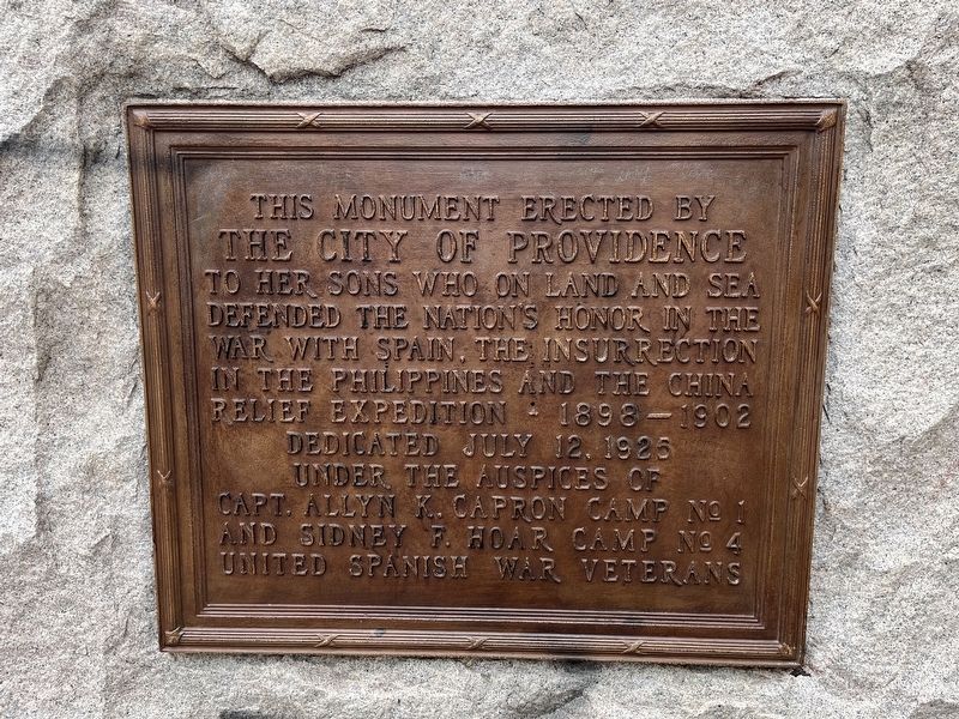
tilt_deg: -11.4
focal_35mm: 26
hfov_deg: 67.3
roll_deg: -0.5
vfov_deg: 53.1
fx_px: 720
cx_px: 480
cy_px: 360
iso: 40
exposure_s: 1/166
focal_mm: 5.1
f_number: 1.6
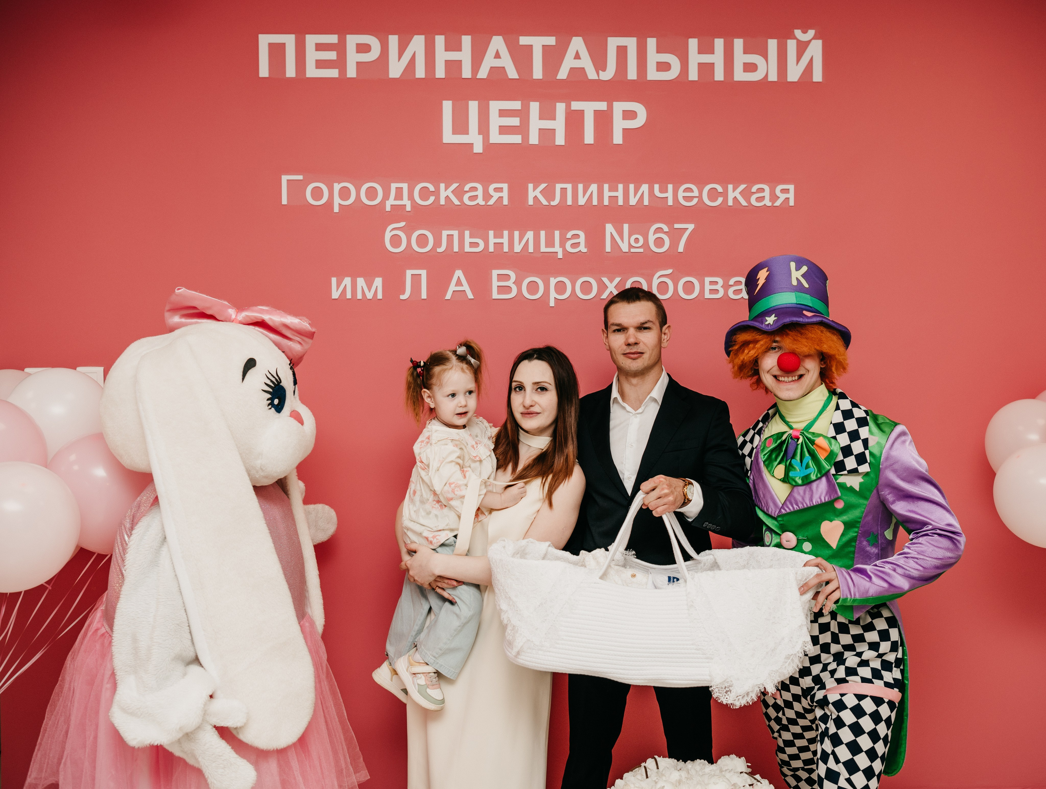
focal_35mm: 36
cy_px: 410
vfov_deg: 39.4
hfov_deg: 50.7
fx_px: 1103
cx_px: 572
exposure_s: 1/160
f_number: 4
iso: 125
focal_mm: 31
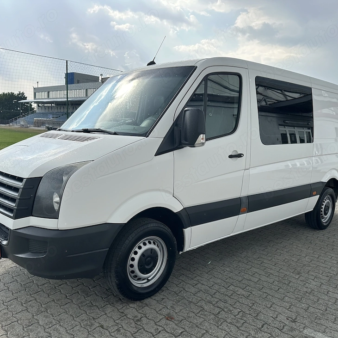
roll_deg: -3.2
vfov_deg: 55.6
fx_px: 320
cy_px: 173
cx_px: 169
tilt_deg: -8.8
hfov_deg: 55.6
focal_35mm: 29
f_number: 1.78
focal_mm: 6.86
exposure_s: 1/3155
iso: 80
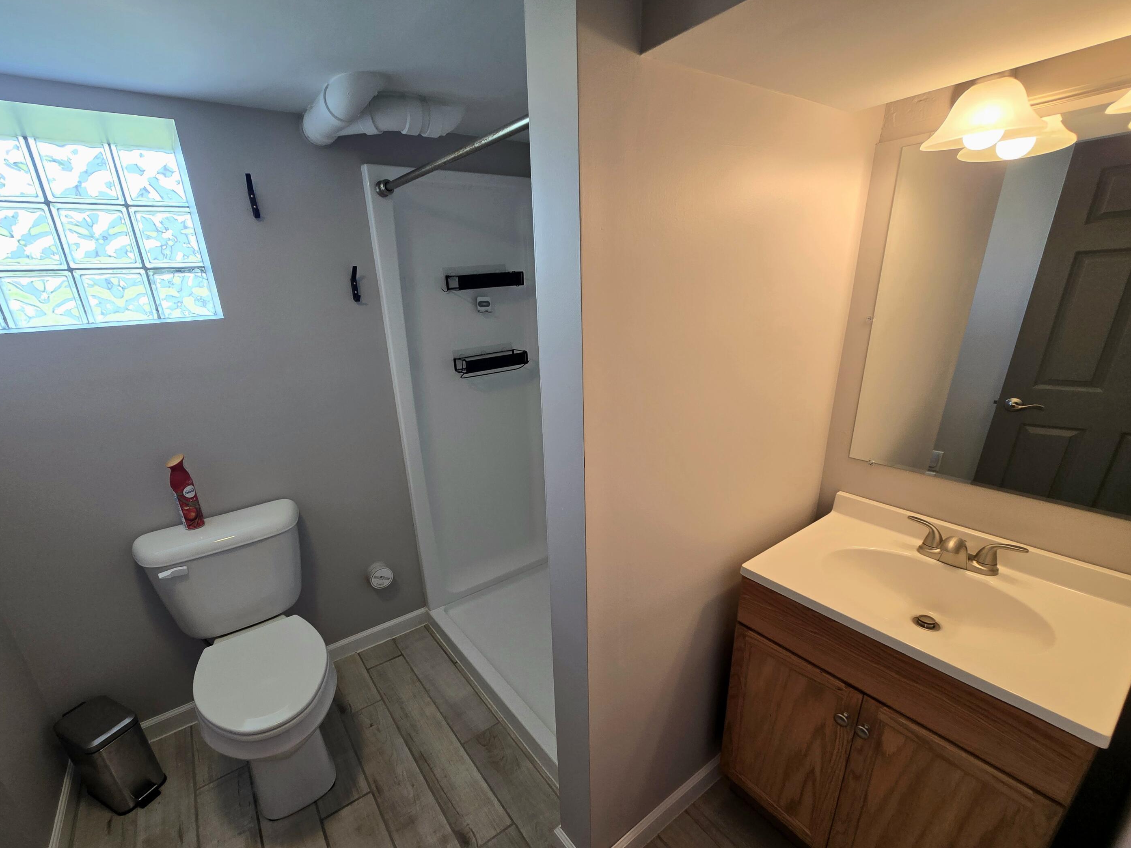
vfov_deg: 85.5
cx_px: 534
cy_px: 454
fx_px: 457
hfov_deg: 102.0
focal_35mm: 14
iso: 64
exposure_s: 1/60.2
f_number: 2.2
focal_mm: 2.2
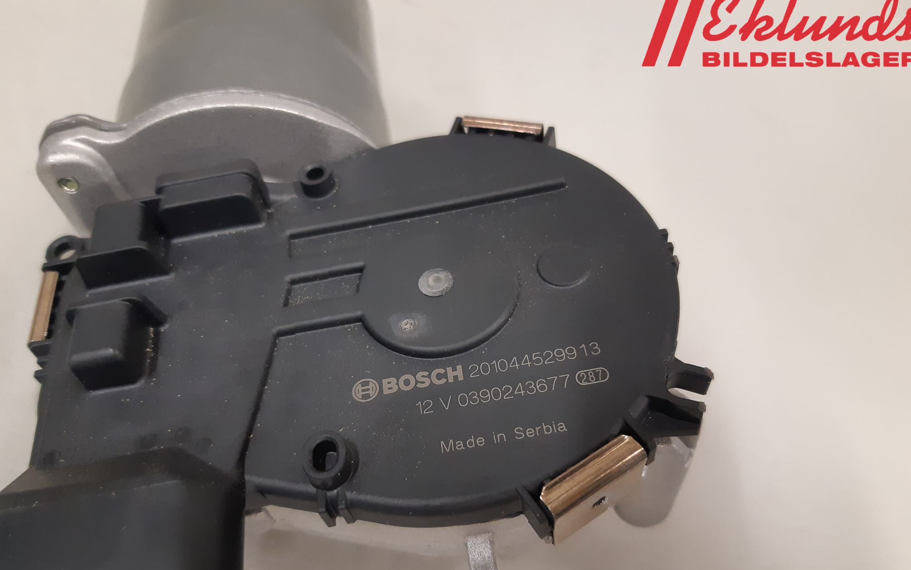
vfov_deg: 44.3
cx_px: 456
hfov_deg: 66.5
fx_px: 695
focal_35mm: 28
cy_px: 337
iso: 250
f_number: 1.7
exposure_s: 1/50
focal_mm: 3.93
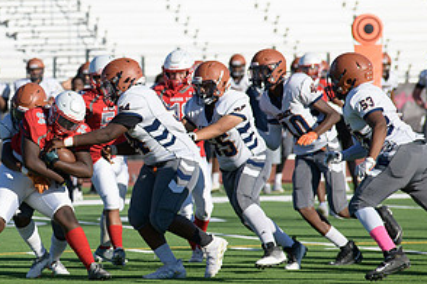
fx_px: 4685
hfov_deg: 5.2
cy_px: 146
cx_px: 52
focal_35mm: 395
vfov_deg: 3.5
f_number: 5
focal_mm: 200
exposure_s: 1/5000
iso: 500
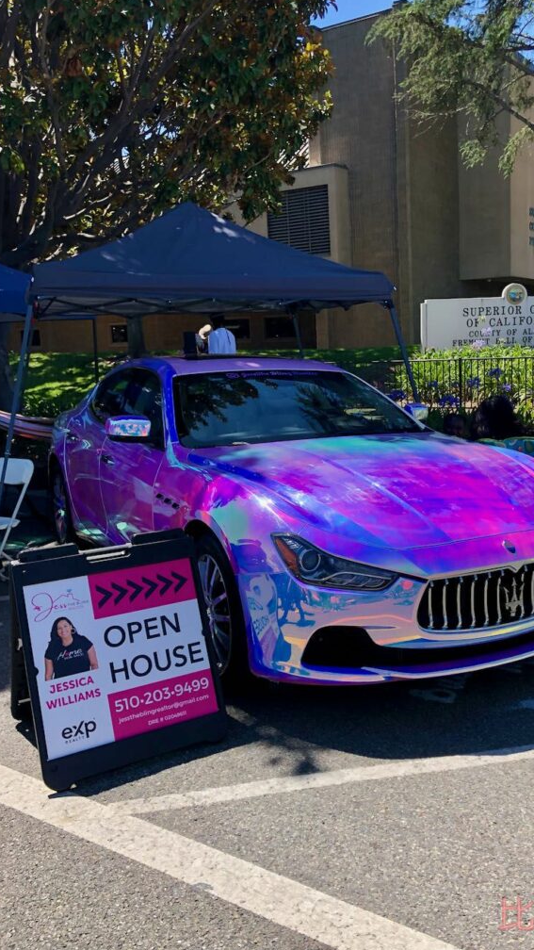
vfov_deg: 62.6
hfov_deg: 37.4
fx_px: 780
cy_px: 470
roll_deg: +0.9
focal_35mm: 31
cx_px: 353
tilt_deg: -4.4
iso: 20
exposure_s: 1/972
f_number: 1.8
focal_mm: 3.99
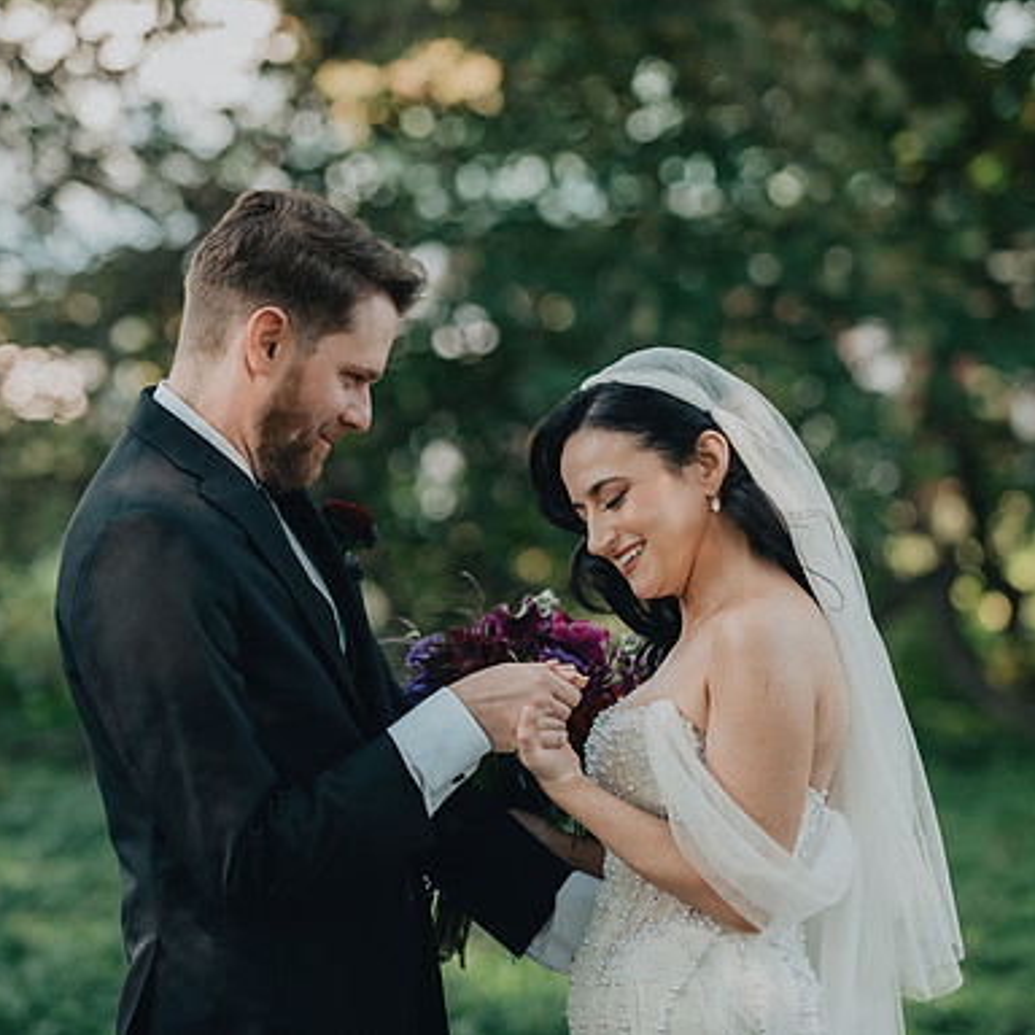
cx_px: 534
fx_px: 5209
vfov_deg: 11.3
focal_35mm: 154
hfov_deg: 11.3
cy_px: 516
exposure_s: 1/800
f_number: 2.8
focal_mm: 120
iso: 800
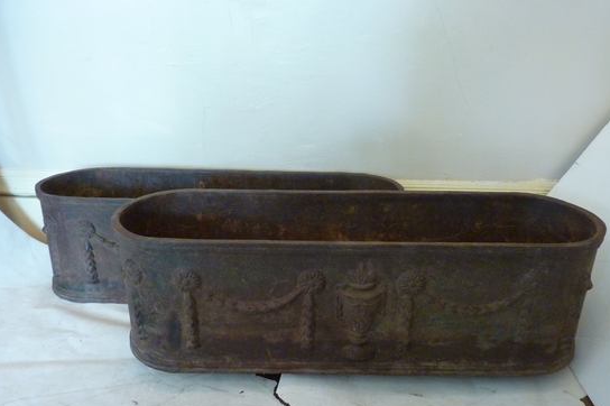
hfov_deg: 60.3
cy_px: 233
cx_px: 314
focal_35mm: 31
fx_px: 525
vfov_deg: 42.2
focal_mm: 4.4
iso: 400
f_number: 3.3
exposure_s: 1/8
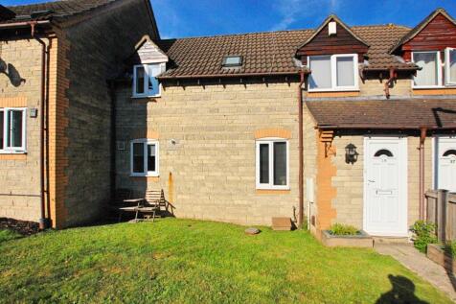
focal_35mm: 15
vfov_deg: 77.3
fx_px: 190
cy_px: 152
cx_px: 228
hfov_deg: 100.4
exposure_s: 1/800
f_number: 14
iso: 800
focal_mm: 10
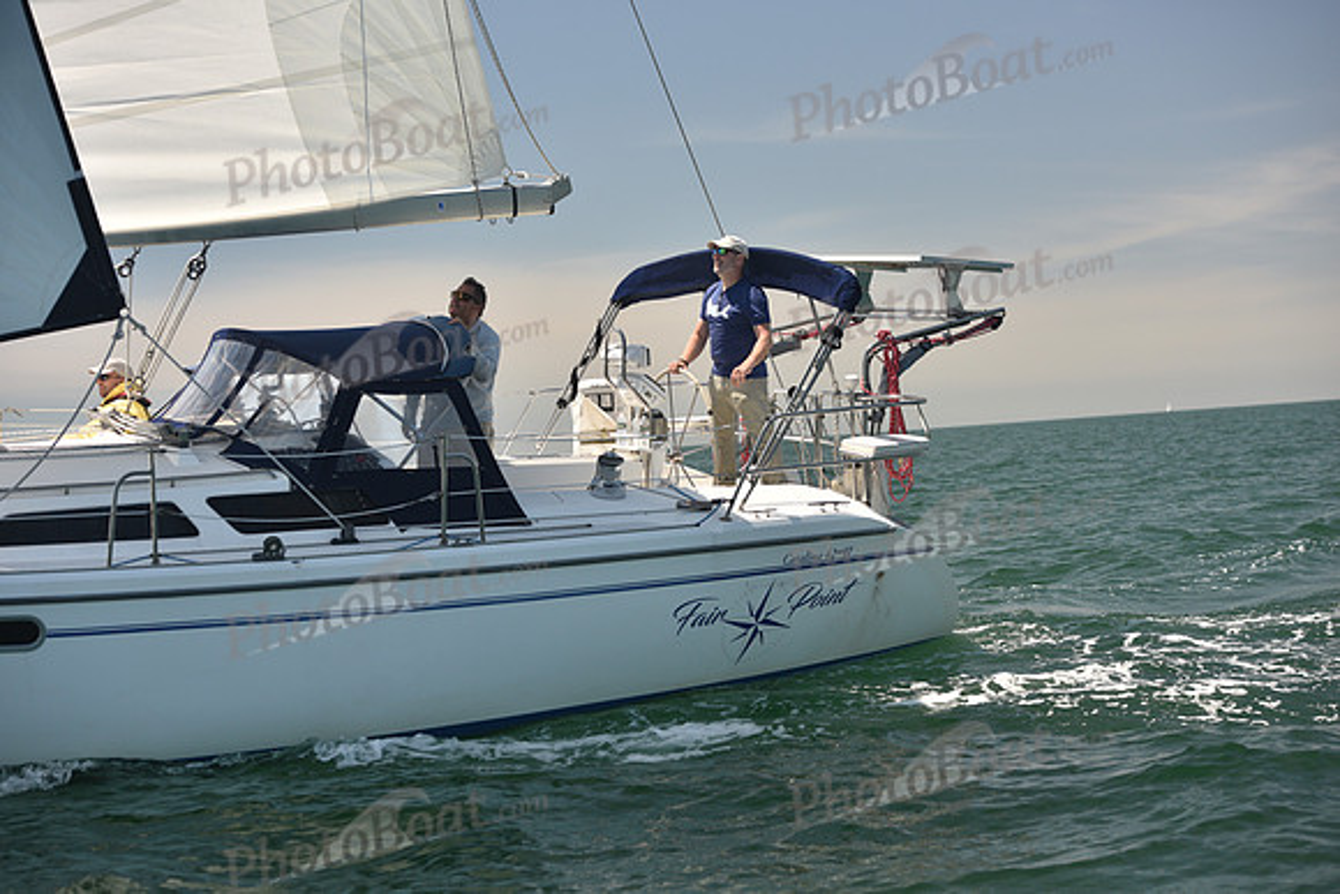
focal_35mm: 70
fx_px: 2606
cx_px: 670
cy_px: 447
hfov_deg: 28.8
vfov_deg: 19.5
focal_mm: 70
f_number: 4.5
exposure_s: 1/800
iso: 250
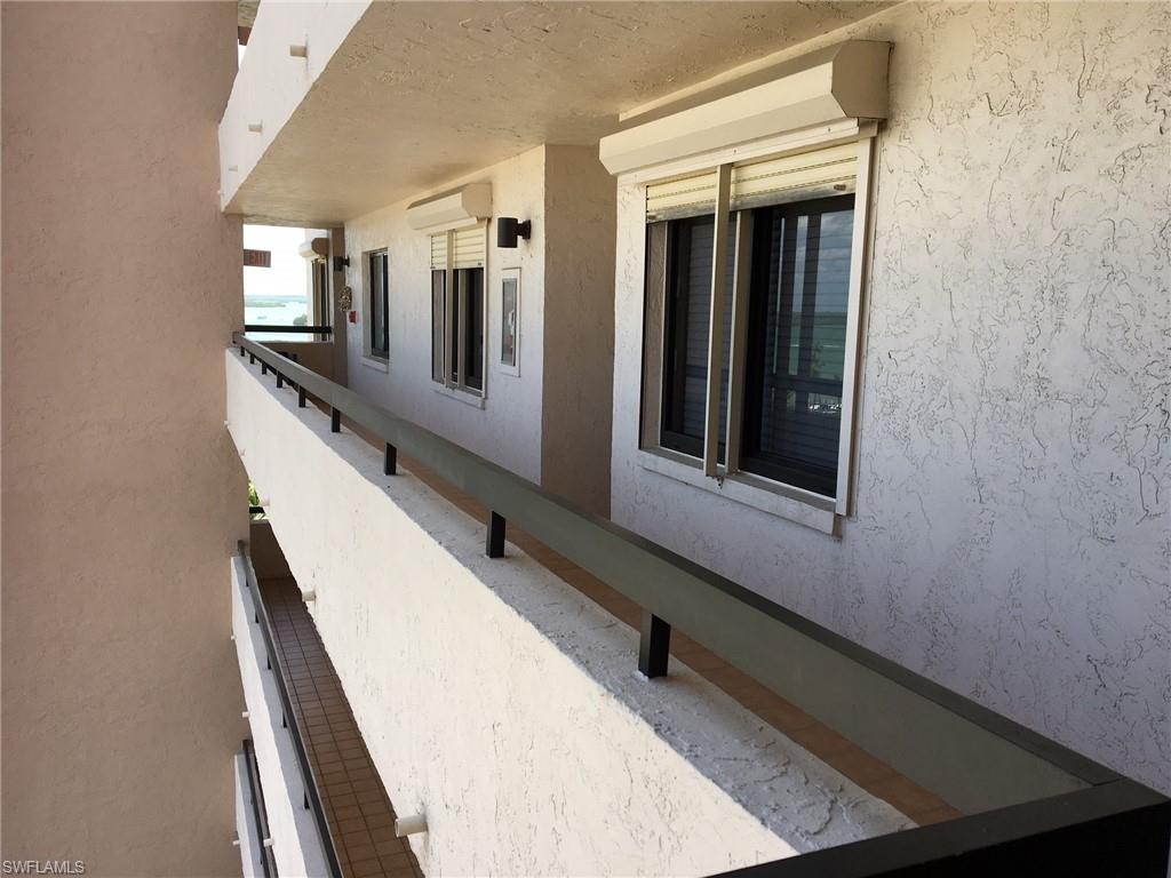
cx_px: 586
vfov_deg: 48.2
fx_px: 981
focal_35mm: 29
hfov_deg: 61.7
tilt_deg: -7.1
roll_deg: -2.2
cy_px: 439
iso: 25
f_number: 2.2
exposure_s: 1/466
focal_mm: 4.15
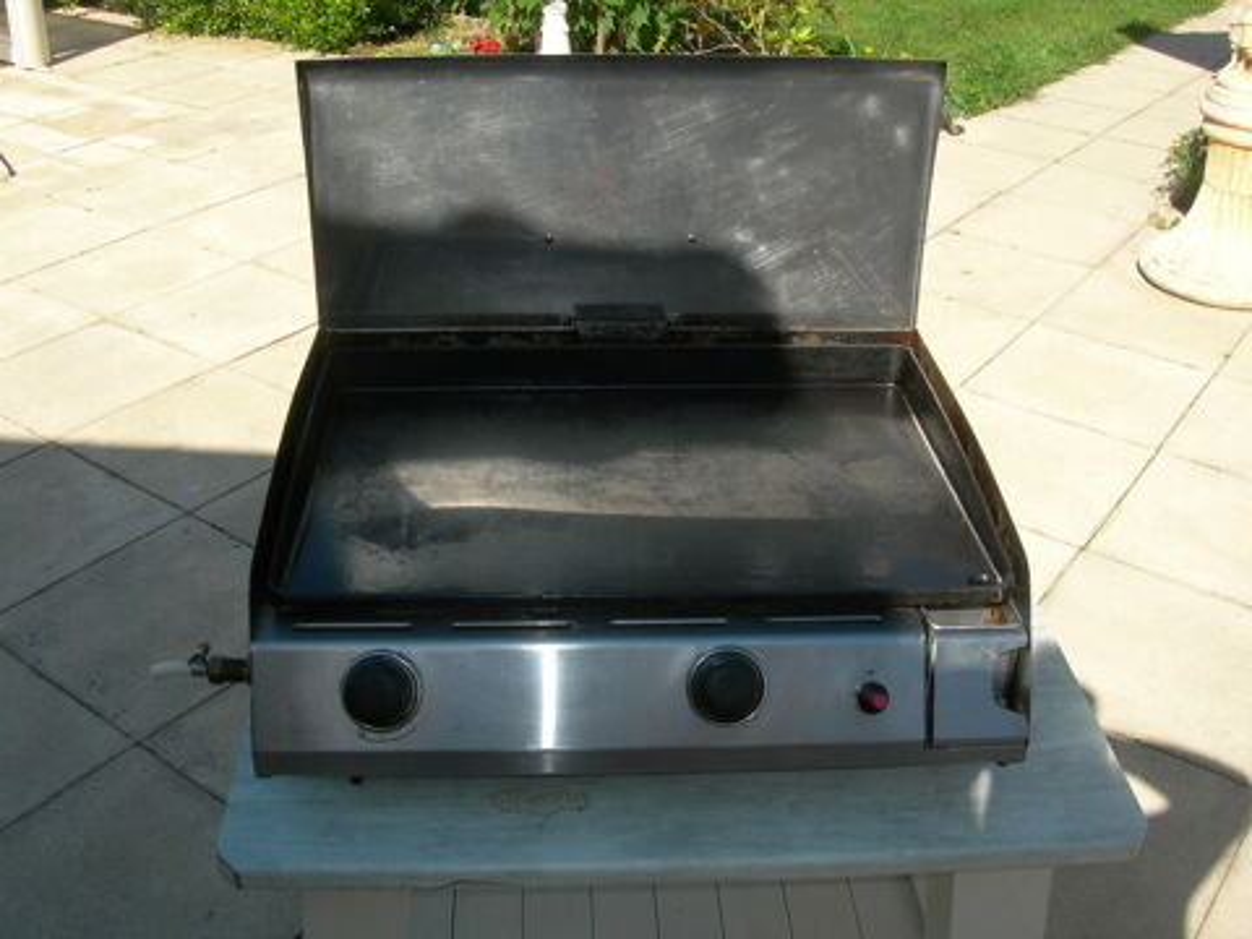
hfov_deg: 49.0
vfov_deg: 37.7
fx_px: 1374
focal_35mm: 38
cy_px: 470
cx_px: 626
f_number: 4.8
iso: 50
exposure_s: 1/396
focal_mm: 7.8
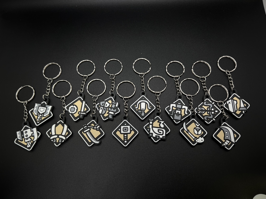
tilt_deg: -70.4
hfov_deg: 67.3
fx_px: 200
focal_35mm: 26
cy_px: 100
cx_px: 133
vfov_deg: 53.1
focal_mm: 5.7
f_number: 1.5
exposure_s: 1/208
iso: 40
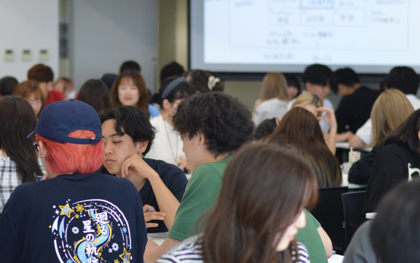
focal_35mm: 117
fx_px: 1339
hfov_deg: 17.8
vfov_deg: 11.2
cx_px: 172
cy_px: 125
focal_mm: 50
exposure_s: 1/250
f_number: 2.2
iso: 400
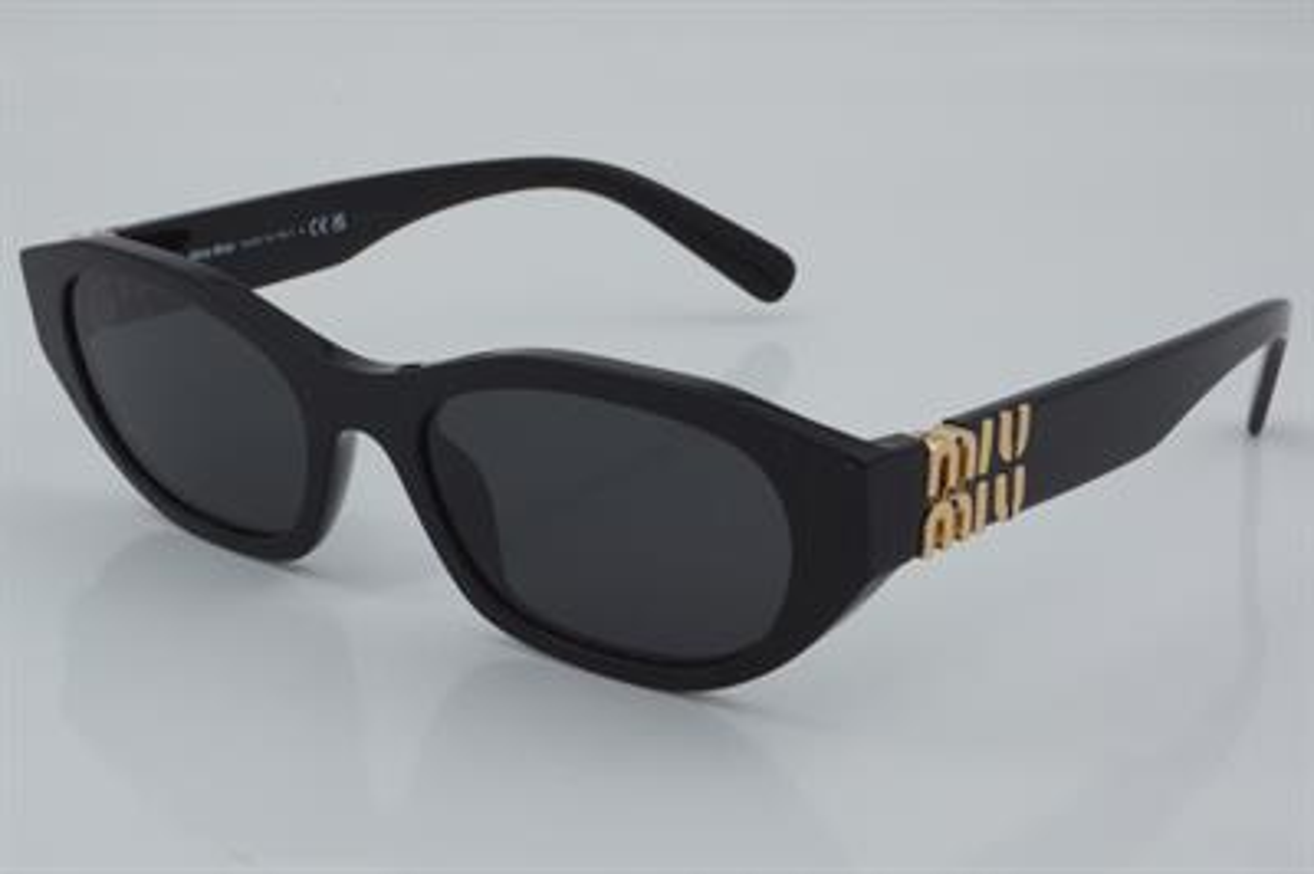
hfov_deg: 27.0
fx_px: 2735
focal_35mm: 75
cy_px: 437
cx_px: 657
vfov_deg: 18.2
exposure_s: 1/4
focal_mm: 50
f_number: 32
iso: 100
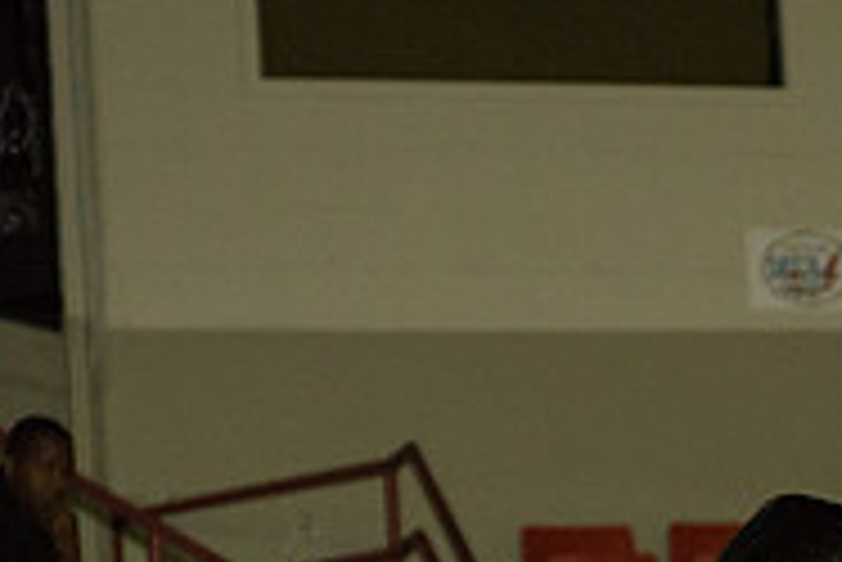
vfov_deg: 6.3
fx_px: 5079
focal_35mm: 217
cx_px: 883
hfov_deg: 9.4
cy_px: 807
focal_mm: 70
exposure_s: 1/250
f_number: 3.2
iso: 3200
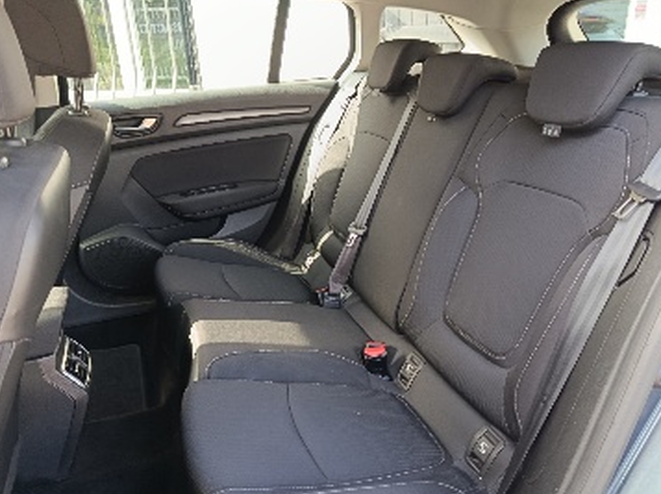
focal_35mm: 28
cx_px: 359
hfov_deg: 63.4
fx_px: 534
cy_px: 285
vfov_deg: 49.5
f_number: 1.7
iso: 364
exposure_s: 1/100
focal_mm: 5.24
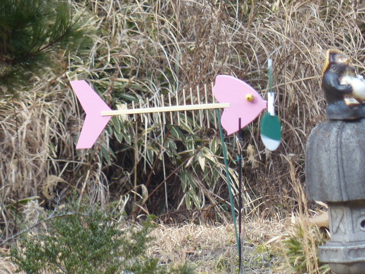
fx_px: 9058
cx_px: 182
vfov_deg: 1.7
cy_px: 137
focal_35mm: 859
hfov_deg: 2.3
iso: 100
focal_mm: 108
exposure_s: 1/125
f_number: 4
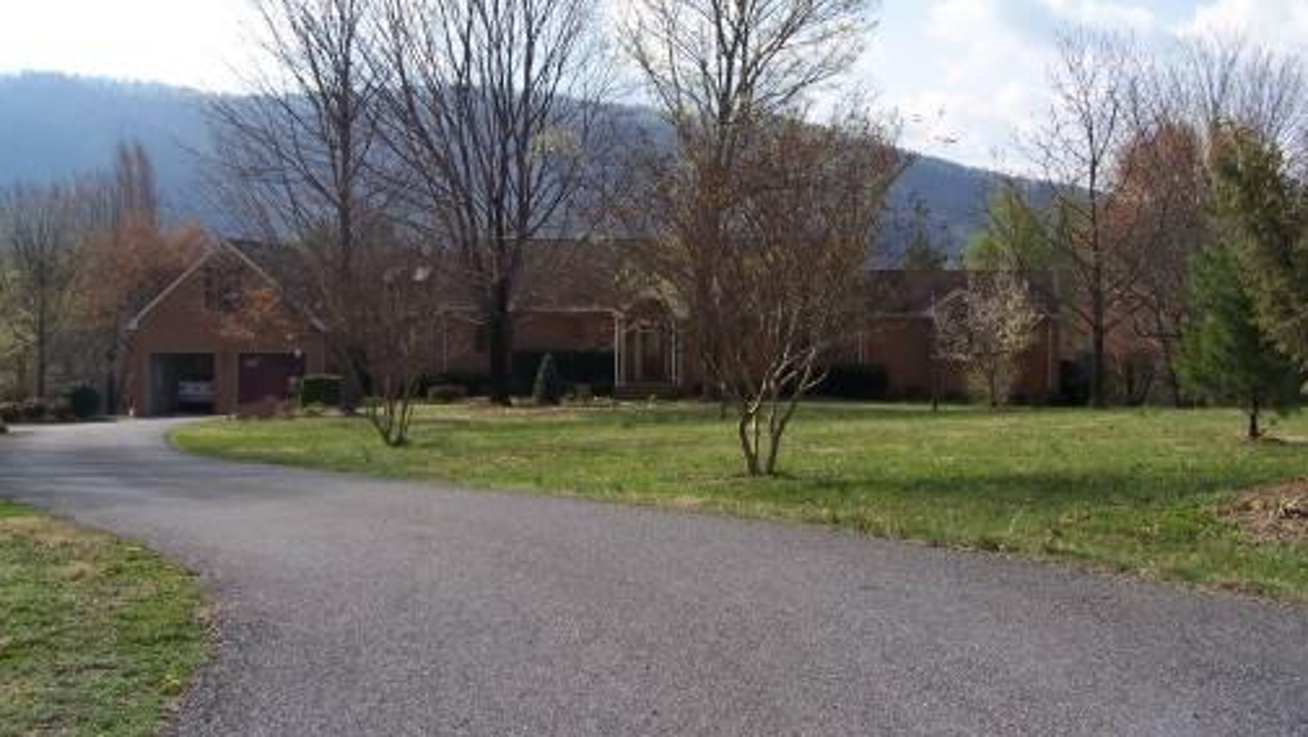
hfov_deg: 48.3
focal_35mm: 42
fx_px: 1457
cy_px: 291
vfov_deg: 28.3
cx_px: 655
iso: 80
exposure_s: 1/750
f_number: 4
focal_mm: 6.3
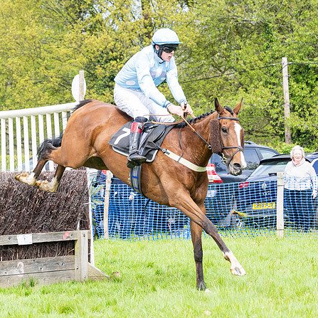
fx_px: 1767
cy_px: 121
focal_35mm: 170
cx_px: 187
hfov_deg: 10.3
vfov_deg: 10.3
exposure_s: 1/2000
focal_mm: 77
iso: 640
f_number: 4
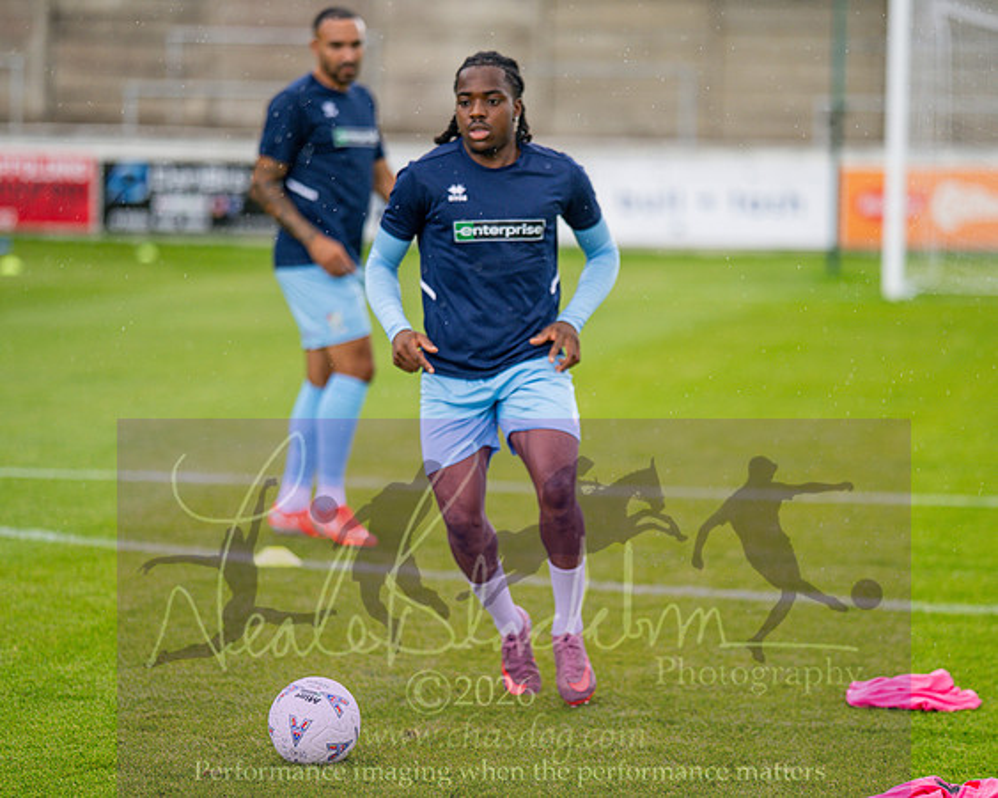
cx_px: 516
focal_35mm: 152
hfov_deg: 12.7
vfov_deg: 10.1
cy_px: 399
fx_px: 4491
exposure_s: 1/1600
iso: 400
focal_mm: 135
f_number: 1.8
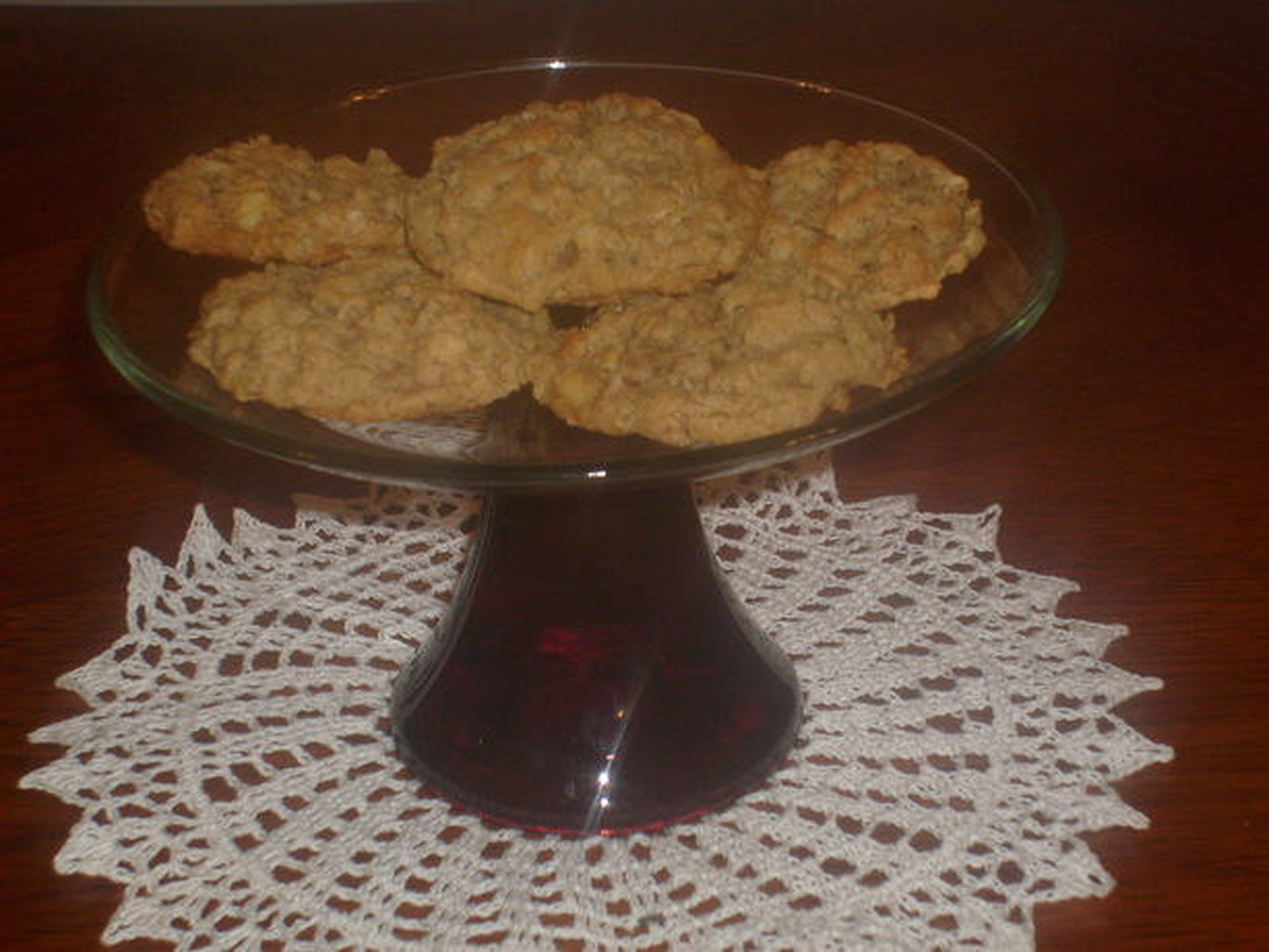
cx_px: 634
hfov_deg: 24.1
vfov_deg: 18.2
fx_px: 2971
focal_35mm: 81
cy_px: 476
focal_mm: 13.7
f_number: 4.2
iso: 100
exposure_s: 1/90
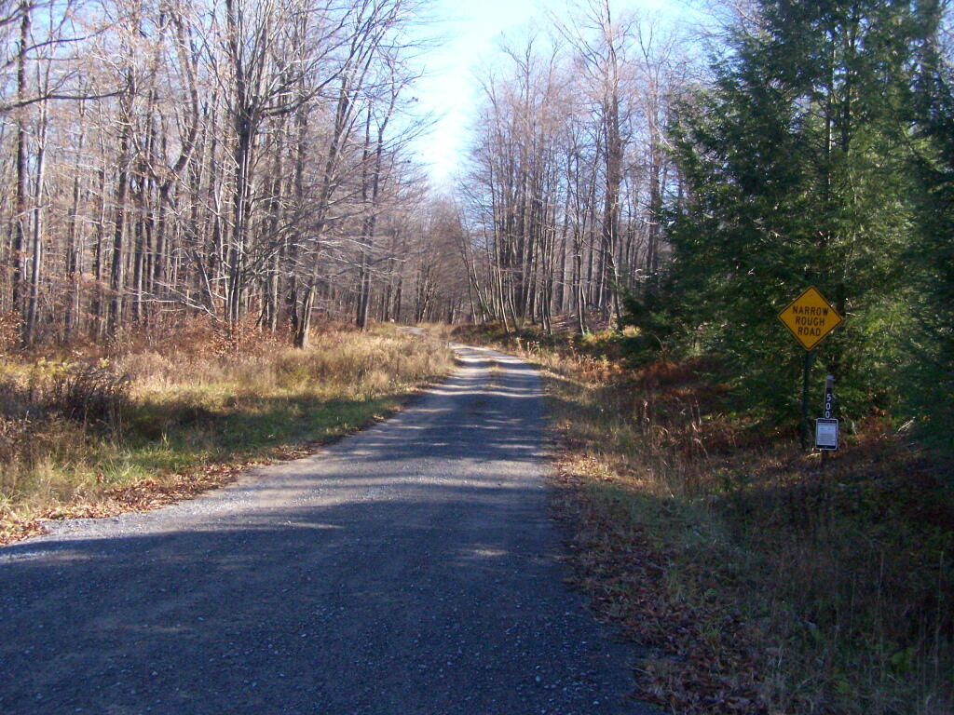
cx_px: 477
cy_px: 358
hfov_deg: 49.0
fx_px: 1047
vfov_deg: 37.7
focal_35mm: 38
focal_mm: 6.3
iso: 400
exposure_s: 1/640
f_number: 4
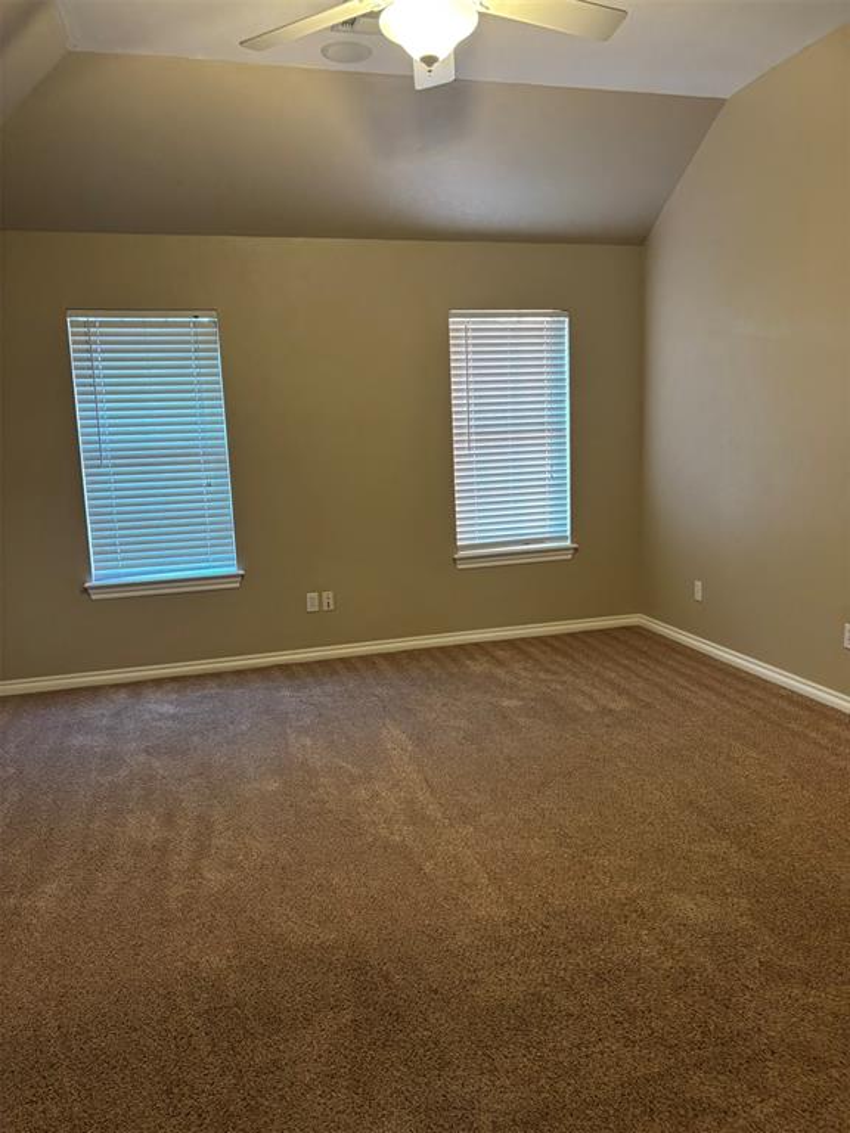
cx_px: 425
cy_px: 566
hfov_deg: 53.1
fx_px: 851
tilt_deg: -8.7
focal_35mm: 26
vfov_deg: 67.3
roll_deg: +1.1
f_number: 1.6
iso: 250
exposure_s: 1/60
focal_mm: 5.96
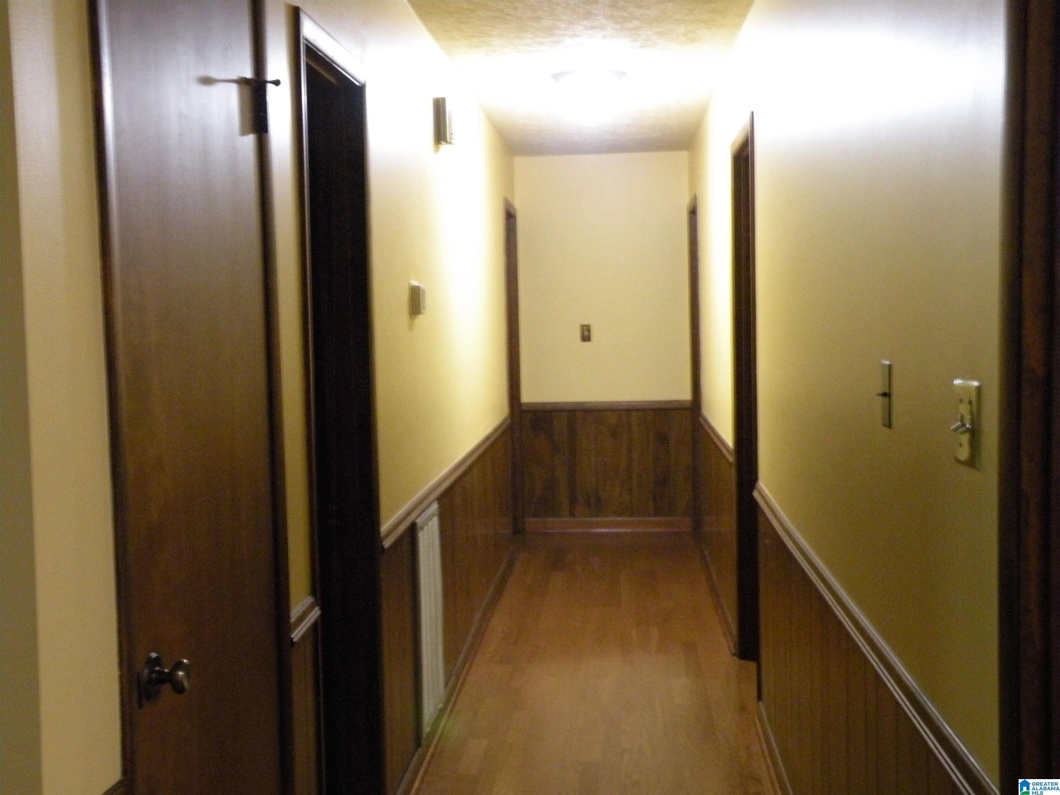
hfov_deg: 44.8
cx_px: 530
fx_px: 1286
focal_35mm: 42
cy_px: 398
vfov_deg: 34.3
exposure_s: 1/8.2
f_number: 3.2
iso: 400
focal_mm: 7.4
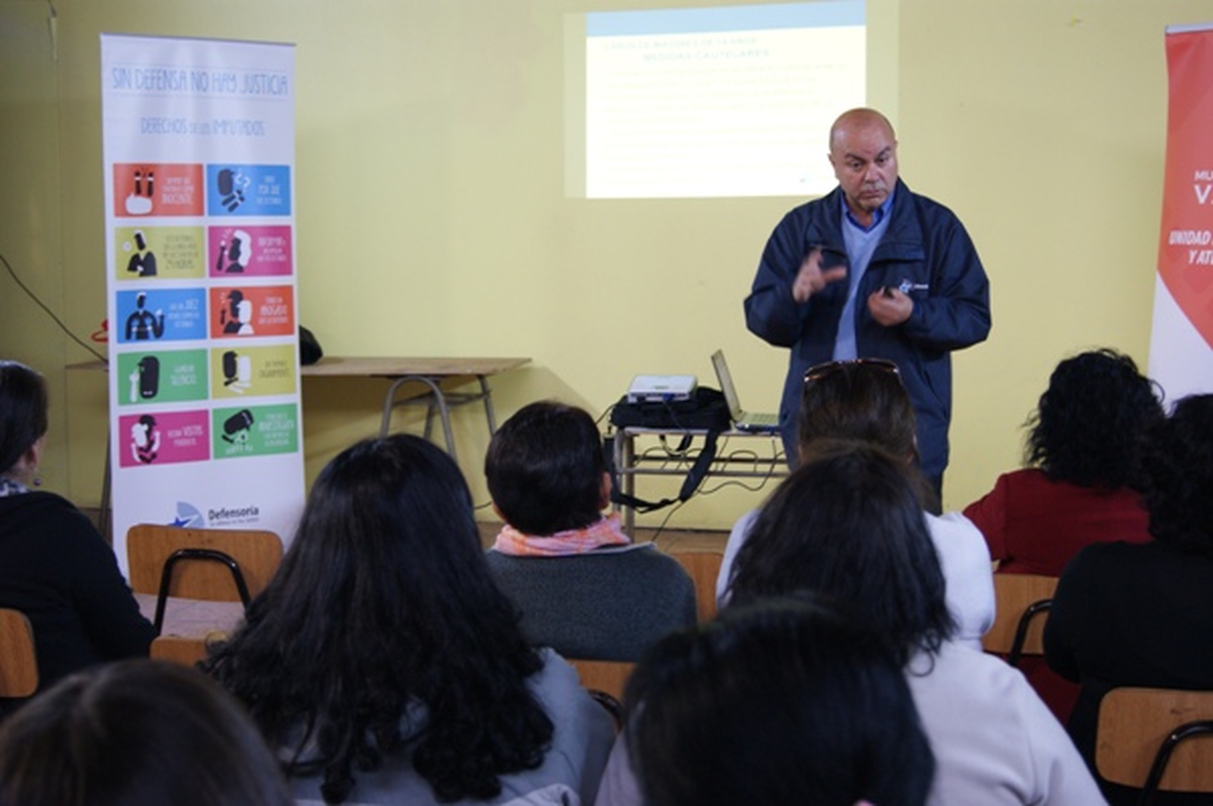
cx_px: 606
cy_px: 403
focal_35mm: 52
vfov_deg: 25.7
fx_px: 1767
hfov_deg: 37.9
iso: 400
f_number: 5
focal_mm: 35
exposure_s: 1/8
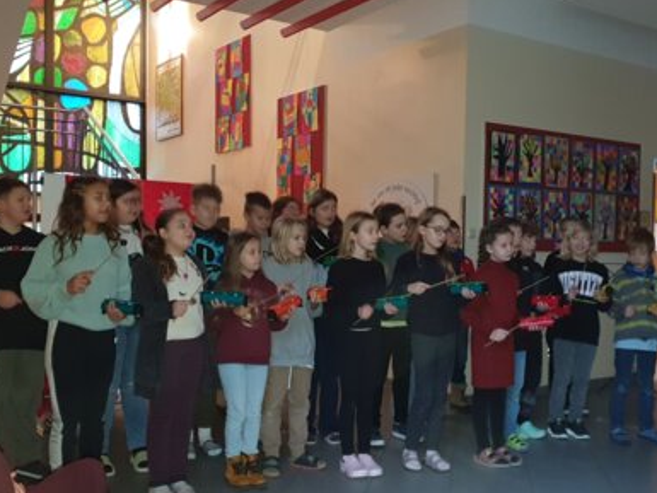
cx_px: 331
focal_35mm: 27
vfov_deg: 51.4
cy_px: 247
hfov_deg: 65.3
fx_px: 513
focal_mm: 4.32
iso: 160
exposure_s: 1/10
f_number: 1.5
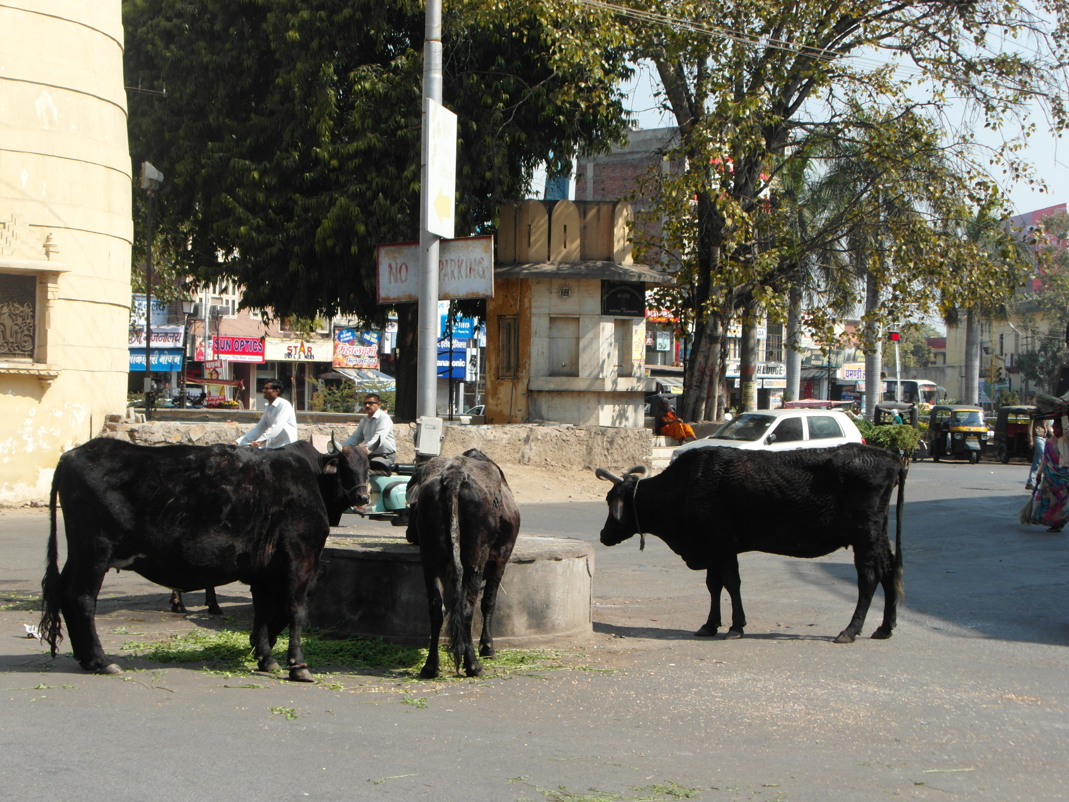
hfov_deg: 30.3
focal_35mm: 64
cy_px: 401
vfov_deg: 22.9
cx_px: 534
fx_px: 1976
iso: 100
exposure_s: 1/500
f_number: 4
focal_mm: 11.4
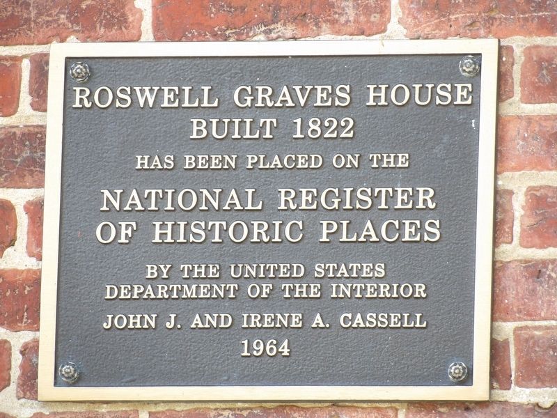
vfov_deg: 2.5
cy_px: 209
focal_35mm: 604
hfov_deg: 3.3
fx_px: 9719
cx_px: 278
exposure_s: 1/50
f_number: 4.2
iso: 200
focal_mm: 108.3
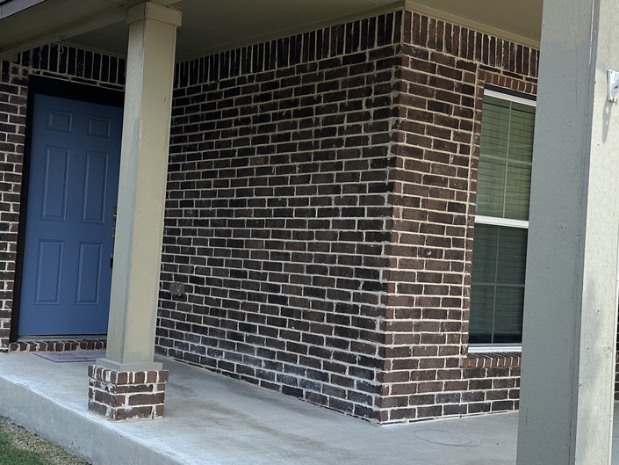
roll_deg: -3.7
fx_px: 876
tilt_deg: +2.4
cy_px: 214
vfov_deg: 29.7
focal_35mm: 49
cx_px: 281
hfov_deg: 38.9
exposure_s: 1/1289
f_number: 1.78
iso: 80
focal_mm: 6.86
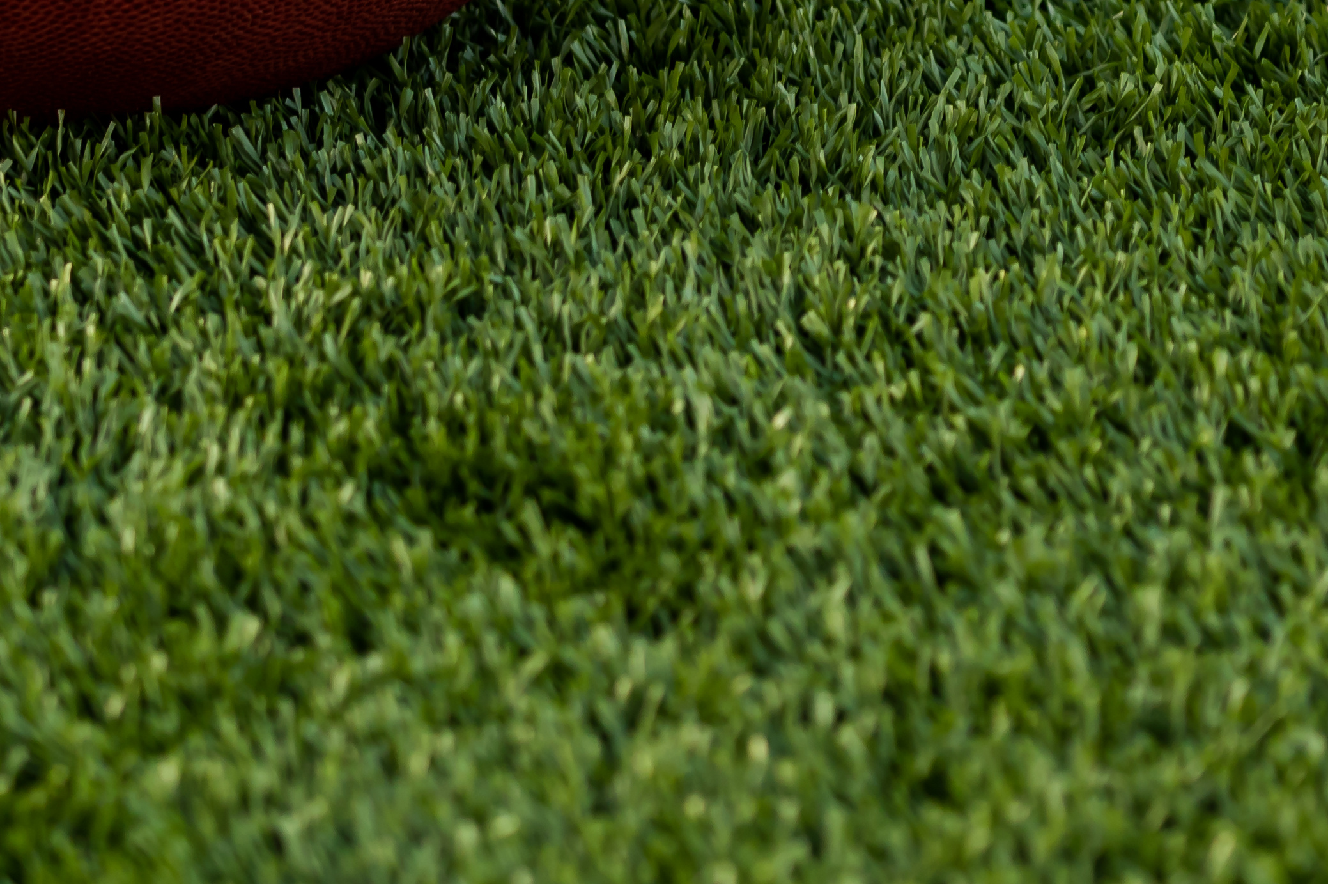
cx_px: 1089
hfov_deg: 4.8
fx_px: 15668
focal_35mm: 425
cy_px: -454
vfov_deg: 3.2
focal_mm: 120
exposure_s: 1/50
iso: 200
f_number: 4
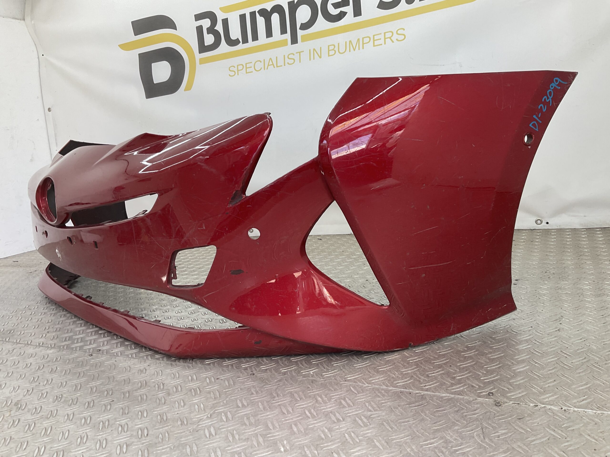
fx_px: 511
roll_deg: +7.3
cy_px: 228
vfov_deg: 48.2
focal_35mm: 29
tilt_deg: -12.1
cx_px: 305
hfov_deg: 61.7
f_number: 1.8
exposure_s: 1/100
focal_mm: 3
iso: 16
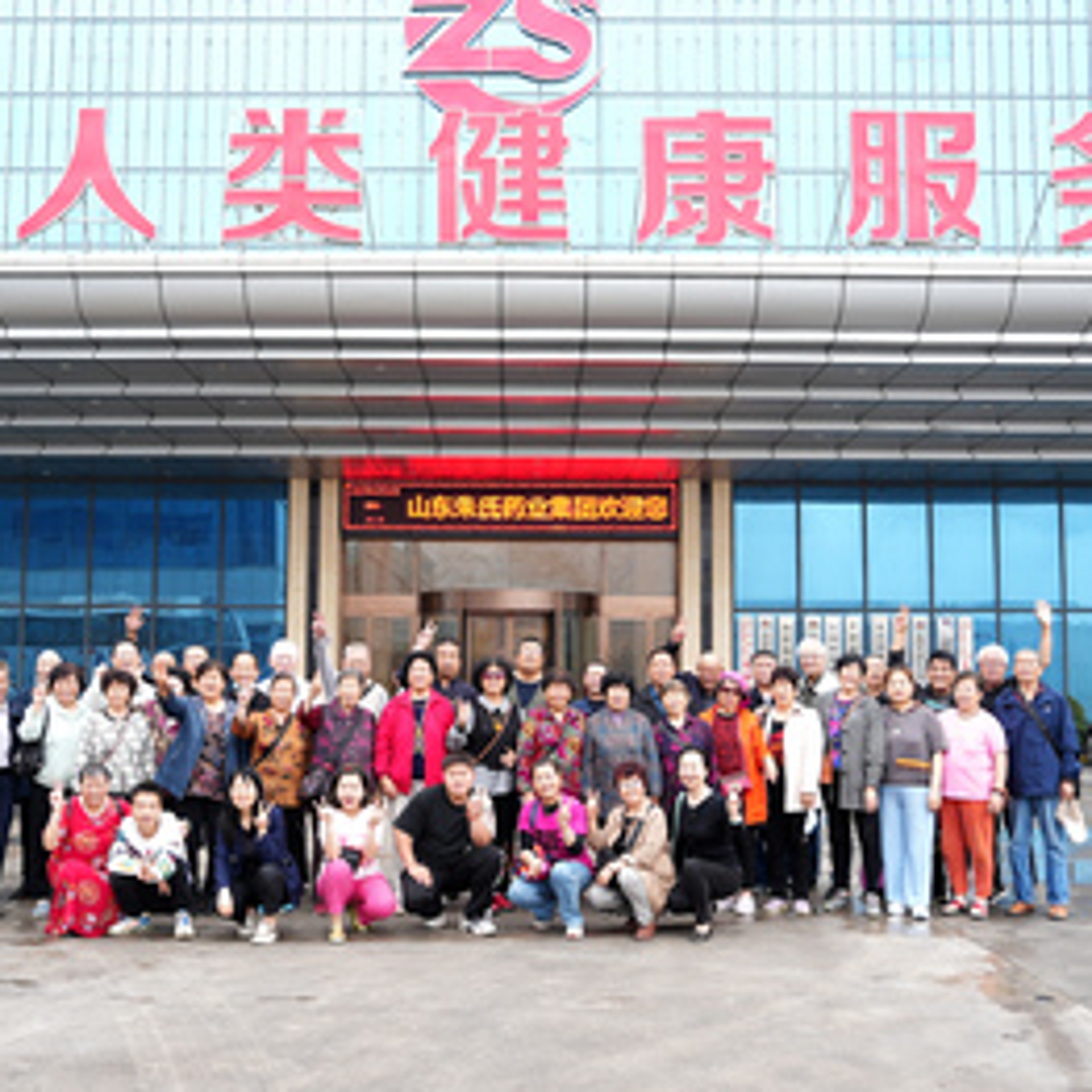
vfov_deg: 42.8
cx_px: 496
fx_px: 1392
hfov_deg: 42.8
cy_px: 552
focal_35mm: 39
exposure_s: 1/160
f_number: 3.5
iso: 250
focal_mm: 30
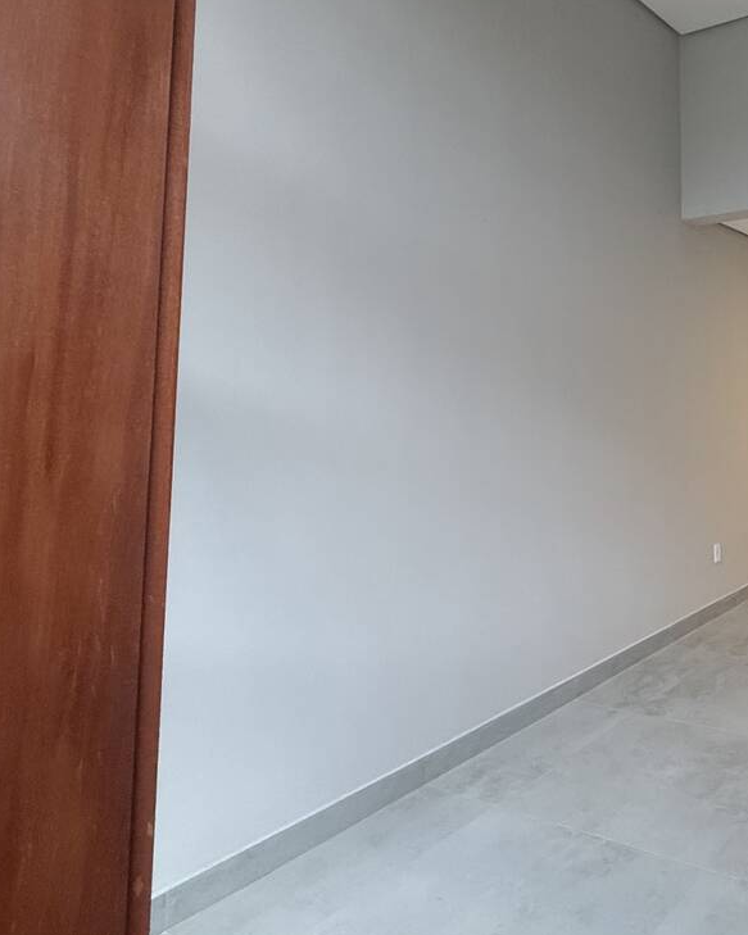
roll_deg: +0.8
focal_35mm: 27
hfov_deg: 45.1
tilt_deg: +5.5
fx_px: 747
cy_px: 332
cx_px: 747
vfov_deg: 62.9
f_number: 2.2
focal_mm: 2.22
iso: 400
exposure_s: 1/120
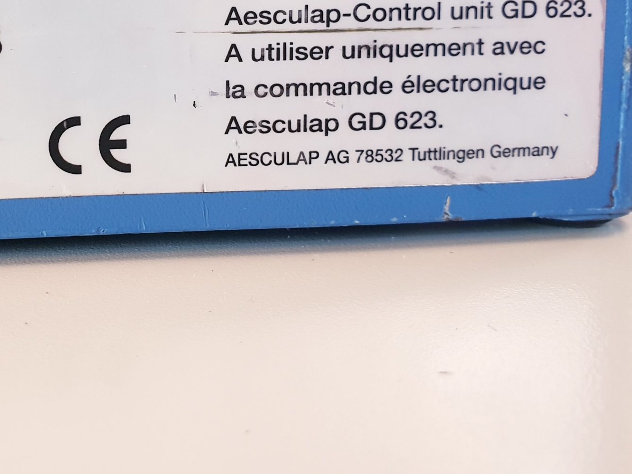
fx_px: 913
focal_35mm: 50
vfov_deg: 28.5
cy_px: 98
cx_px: 113
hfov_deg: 36.7
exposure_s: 1/50
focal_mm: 4.3
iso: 200
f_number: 2.4
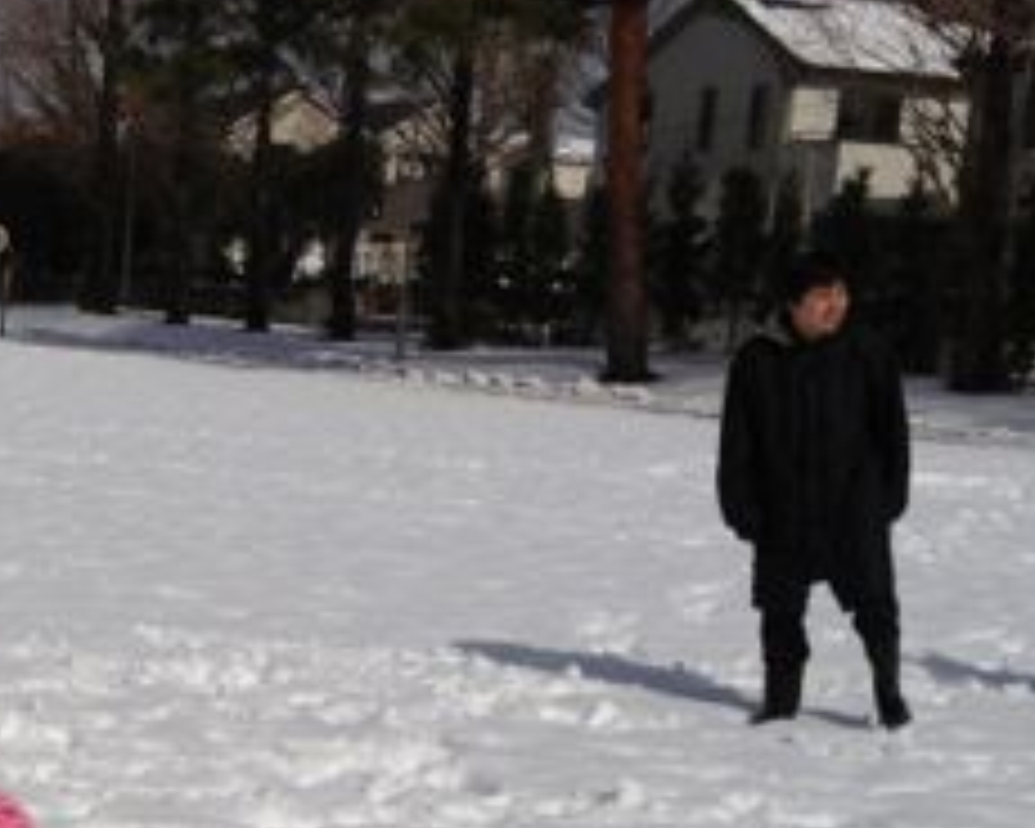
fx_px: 2910
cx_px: 0
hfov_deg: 19.6
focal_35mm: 95
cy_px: 864
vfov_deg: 15.8
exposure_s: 1/11111
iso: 50
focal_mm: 4.28
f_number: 2.4
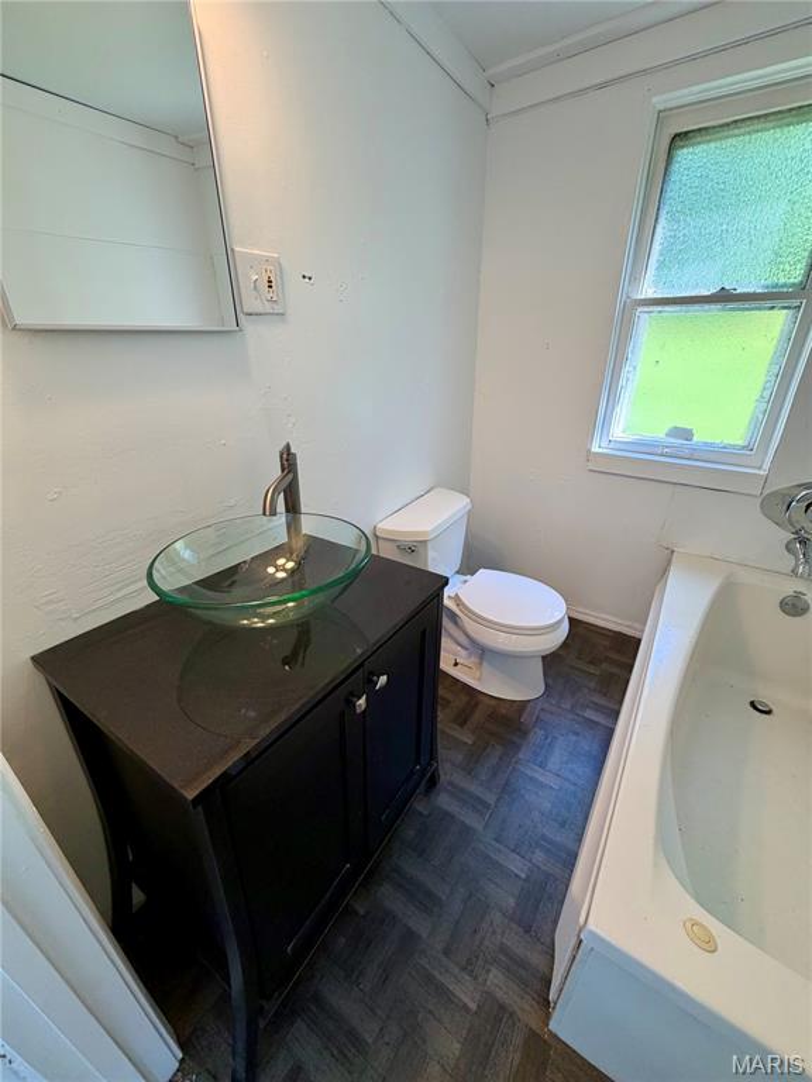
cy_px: 541
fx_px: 438
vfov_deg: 102.1
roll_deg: +1.2
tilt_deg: -27.0
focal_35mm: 14
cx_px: 406
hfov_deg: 85.7
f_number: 2.2
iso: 125
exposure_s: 1/120
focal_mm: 2.22
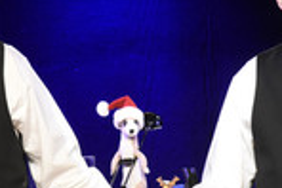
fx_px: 5002
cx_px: 132
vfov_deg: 2.2
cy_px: 148
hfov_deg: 3.2
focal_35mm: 638
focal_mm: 140
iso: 3200
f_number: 6.3
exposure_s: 1/160
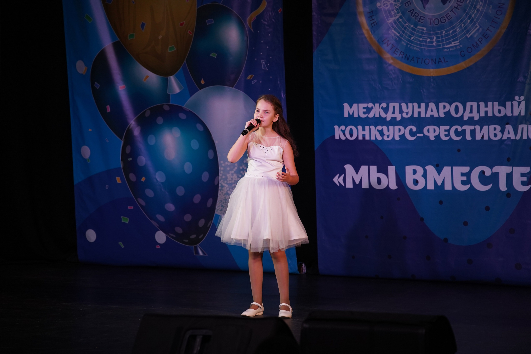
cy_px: 177
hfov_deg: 13.7
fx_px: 2212
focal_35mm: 150
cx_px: 266
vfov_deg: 9.1
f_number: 4
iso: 1600
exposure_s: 1/400
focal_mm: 150
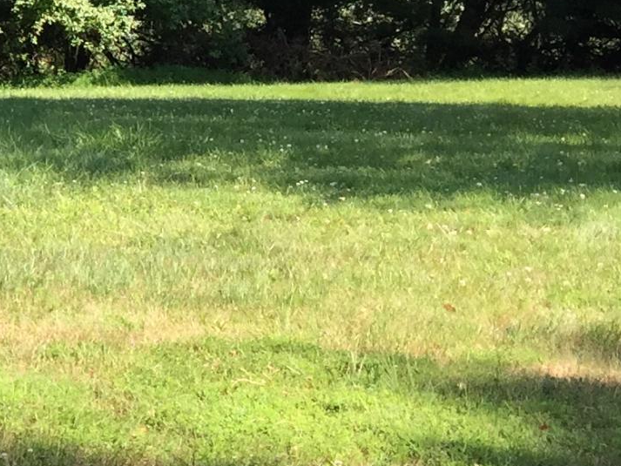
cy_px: 121
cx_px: -412
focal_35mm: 122
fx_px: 2189
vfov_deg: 12.1
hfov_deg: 14.6
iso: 32
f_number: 2.2
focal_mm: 4.15
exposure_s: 1/542
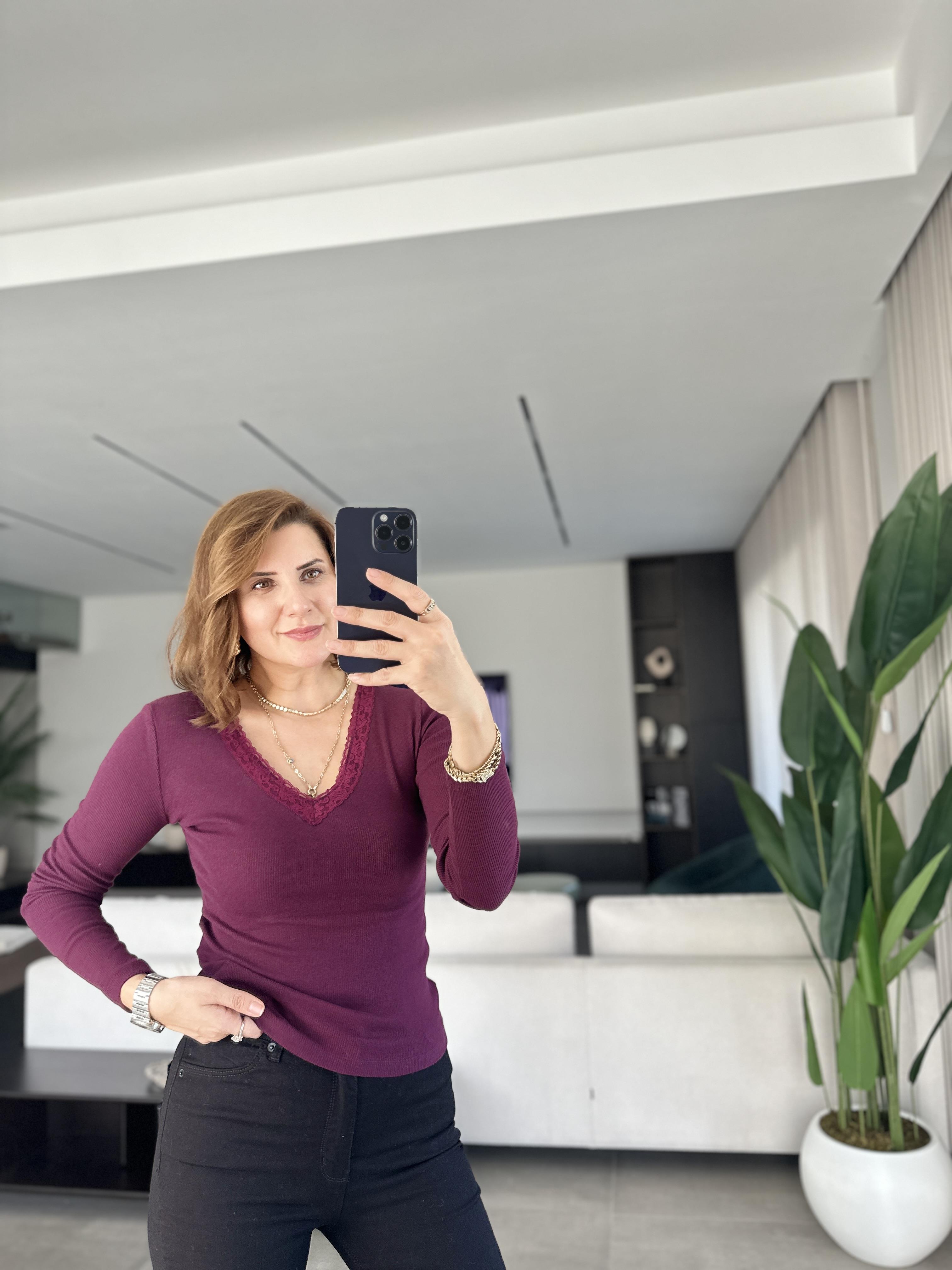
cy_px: 635
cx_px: 476
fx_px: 880
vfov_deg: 71.6
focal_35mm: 24
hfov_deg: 56.8
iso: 160
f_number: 1.78
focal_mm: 6.86
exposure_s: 1/121
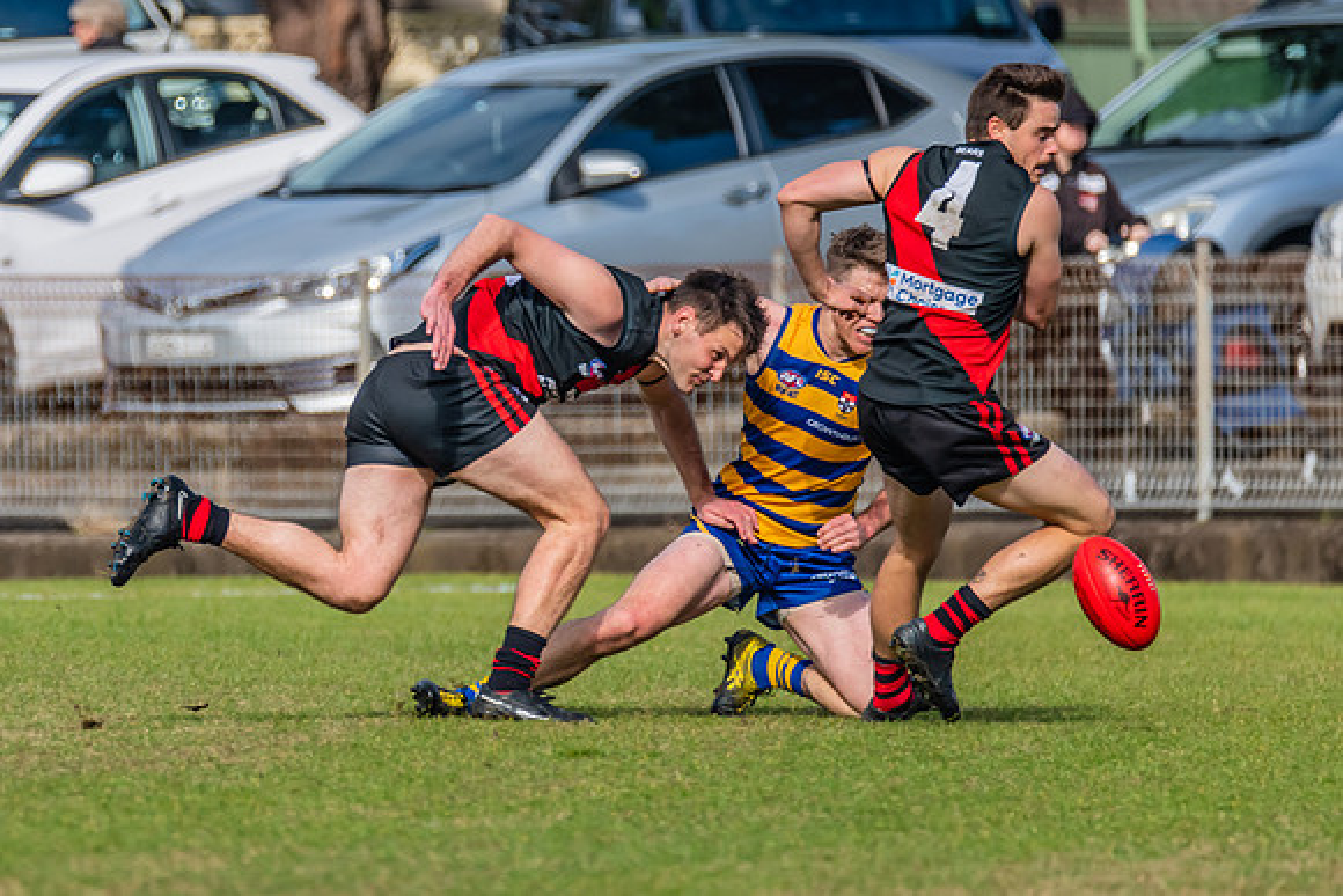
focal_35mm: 825
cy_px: 348
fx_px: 30767
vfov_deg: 1.7
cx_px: 245
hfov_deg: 2.5
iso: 500
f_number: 7.1
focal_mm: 460
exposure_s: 1/1600
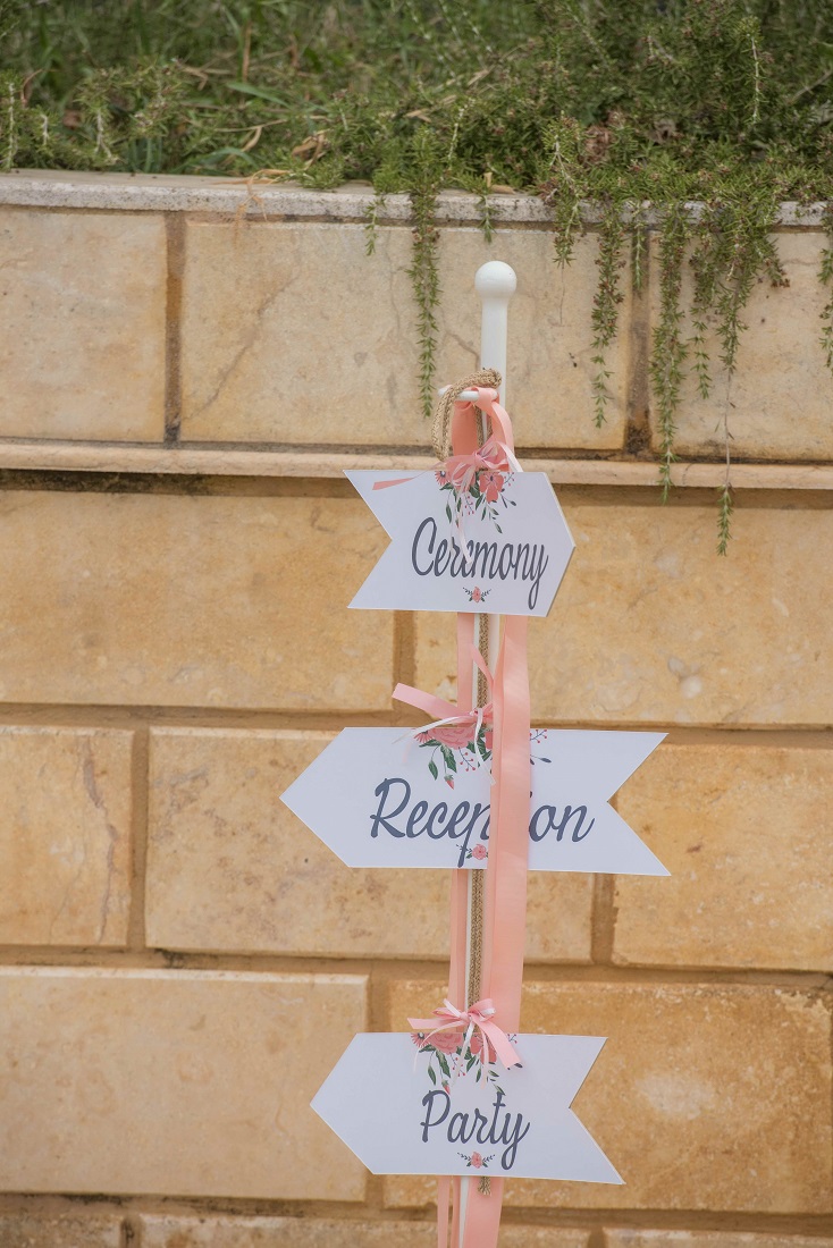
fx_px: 6937
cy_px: 624
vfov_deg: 10.3
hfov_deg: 6.9
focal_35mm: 200
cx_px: 416
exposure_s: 1/250
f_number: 6.3
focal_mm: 200
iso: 400
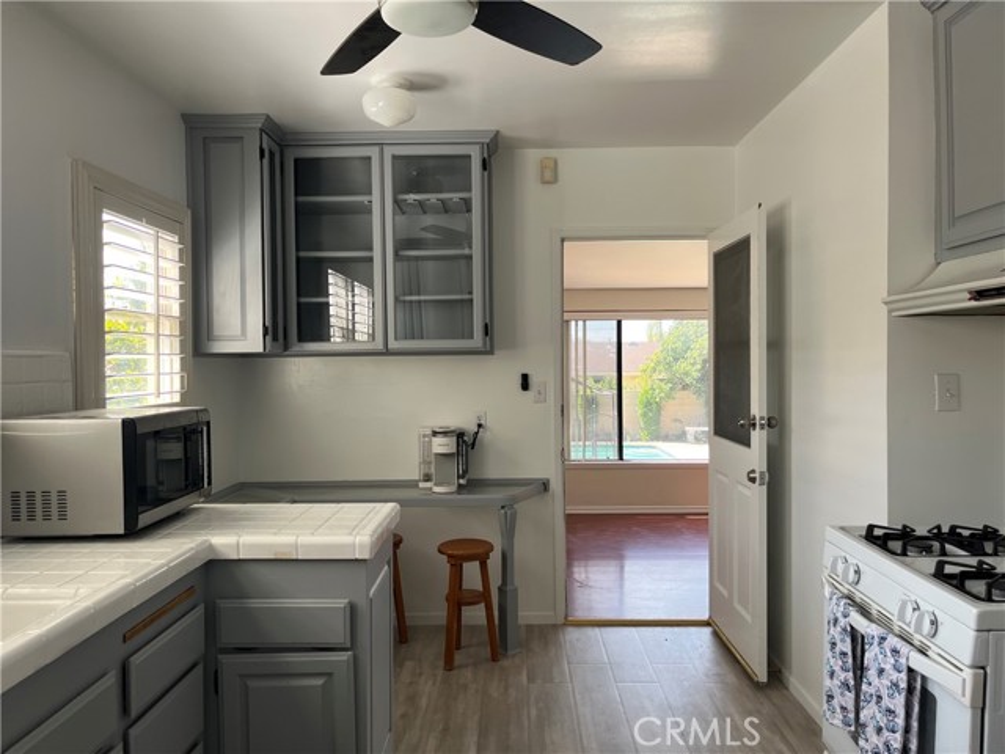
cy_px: 377
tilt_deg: -2.4
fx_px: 755
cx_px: 502
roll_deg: +0.8
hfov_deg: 67.3
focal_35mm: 26
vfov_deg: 53.1
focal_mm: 5.1
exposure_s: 1/164
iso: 50
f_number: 1.6
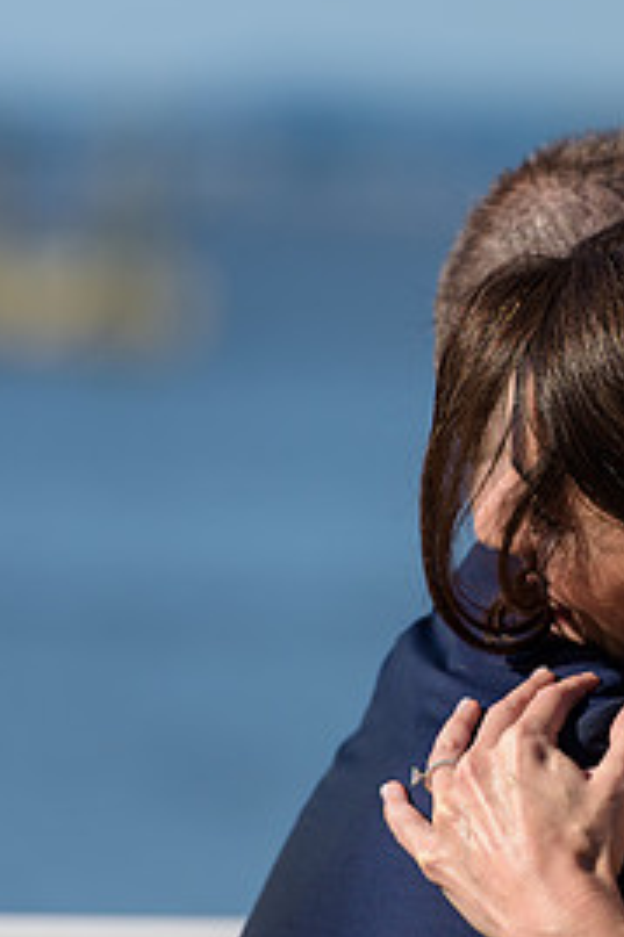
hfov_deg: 3.2
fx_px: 11246
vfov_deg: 4.8
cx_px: 718
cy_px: 590
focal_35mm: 432
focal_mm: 200
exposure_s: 1/2500
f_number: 4
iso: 200
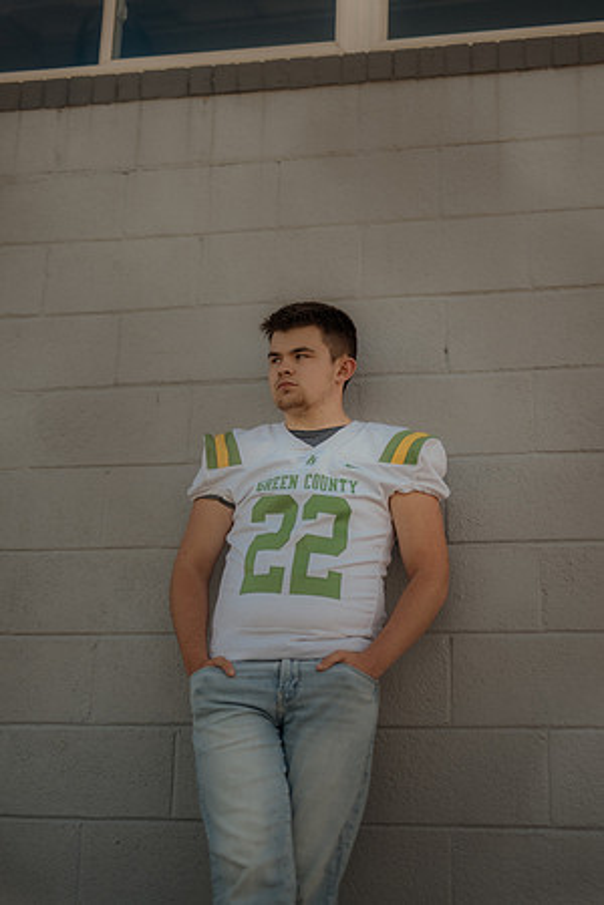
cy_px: 452
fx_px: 1258
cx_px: 302
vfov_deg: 39.6
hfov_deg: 27.0
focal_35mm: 50
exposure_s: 1/3200
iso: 400
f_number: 1.4
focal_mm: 50
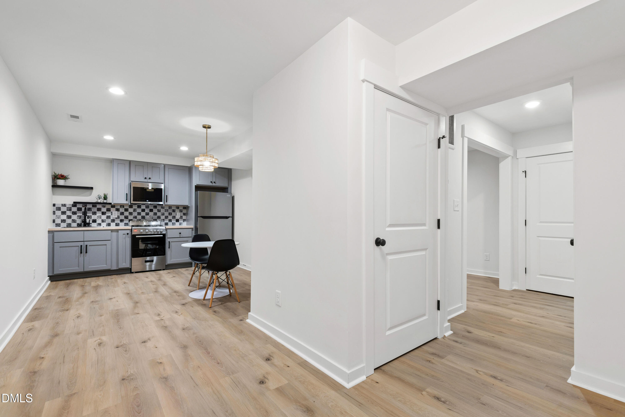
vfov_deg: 77.3
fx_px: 260
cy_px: 208
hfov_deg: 100.4
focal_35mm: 15
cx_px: 312
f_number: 8
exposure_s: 1/1.25
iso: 100
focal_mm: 10
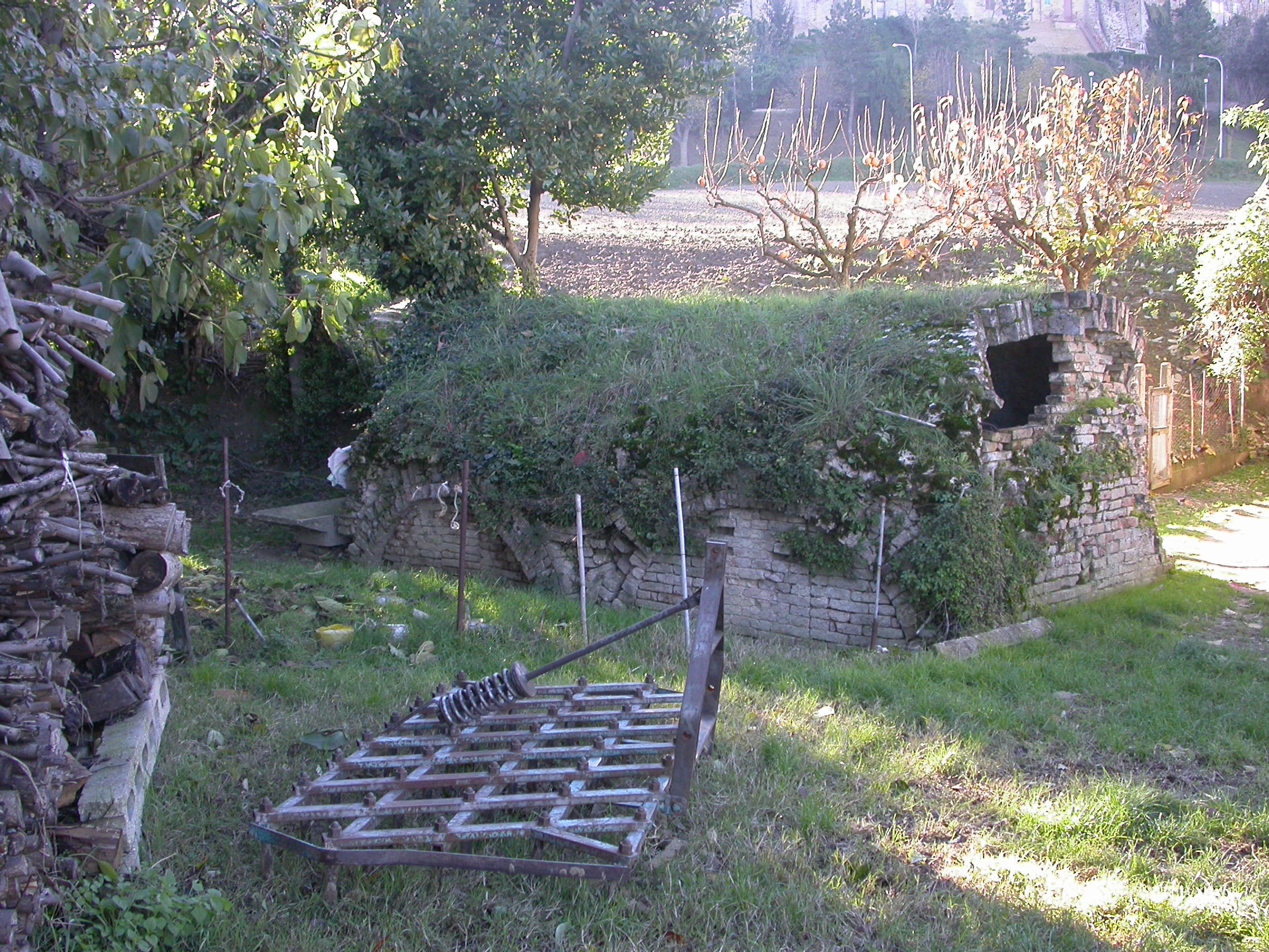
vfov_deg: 37.7
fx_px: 1393
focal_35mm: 38
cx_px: 634
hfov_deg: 49.0
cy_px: 476
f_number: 3.7
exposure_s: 1/66
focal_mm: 7.85
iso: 100
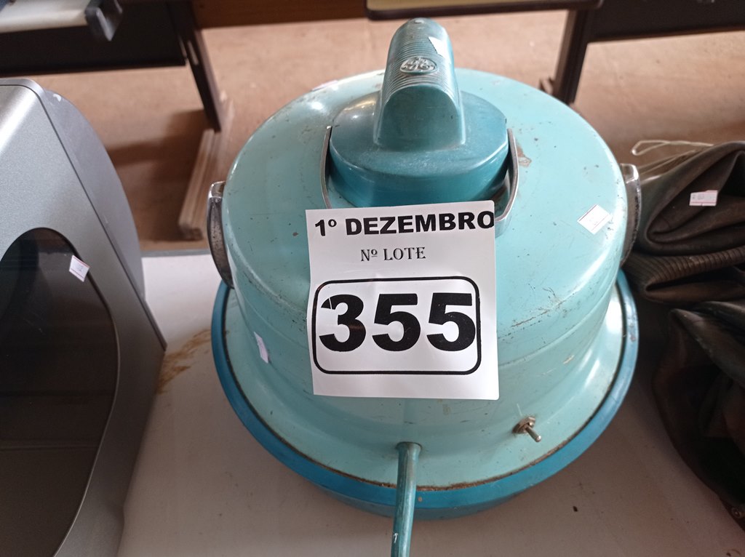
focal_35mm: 28
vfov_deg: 49.7
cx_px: 372
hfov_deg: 63.5
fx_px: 602
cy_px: 278
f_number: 1.79
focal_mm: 4.7
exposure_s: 1/30
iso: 256
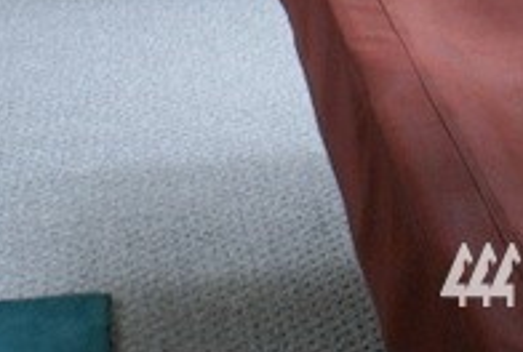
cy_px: -339
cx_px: 590
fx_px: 1603
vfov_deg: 11.4
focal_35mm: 110
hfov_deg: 17.8
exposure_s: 1/30
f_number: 3.5
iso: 200
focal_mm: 18
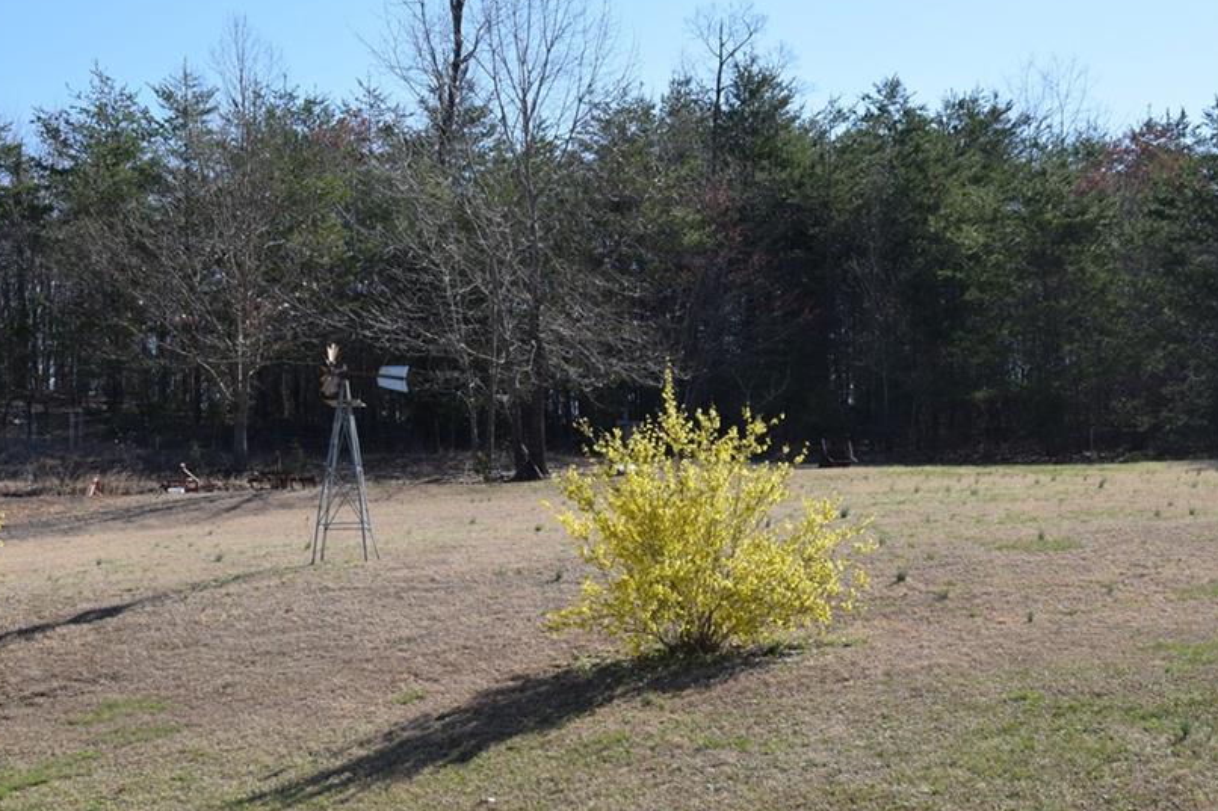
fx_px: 2063
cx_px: 464
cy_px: 470
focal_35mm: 61
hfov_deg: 32.7
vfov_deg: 22.2
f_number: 10
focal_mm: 32
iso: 200
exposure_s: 1/400
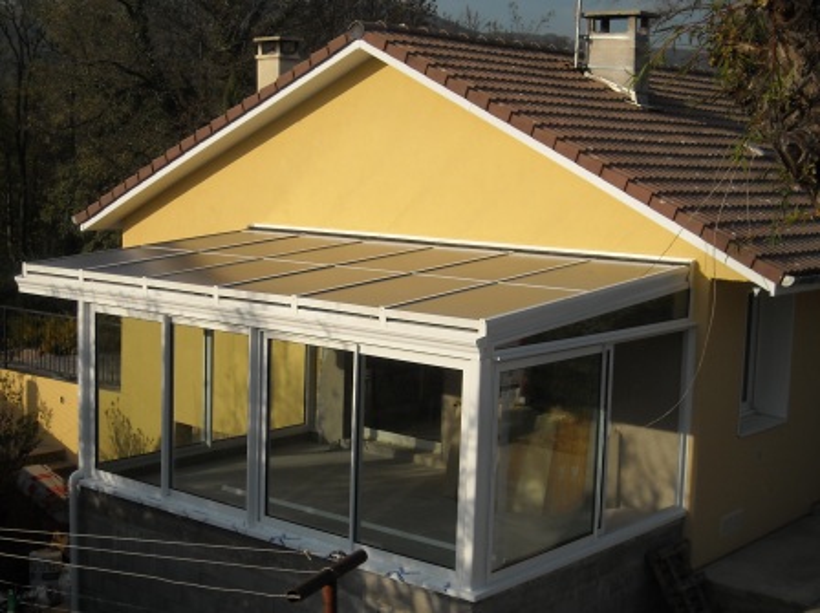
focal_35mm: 49
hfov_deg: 38.9
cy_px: 306
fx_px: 1159
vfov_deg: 29.6
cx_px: 410
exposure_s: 1/419
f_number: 6.3
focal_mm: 7.92
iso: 64
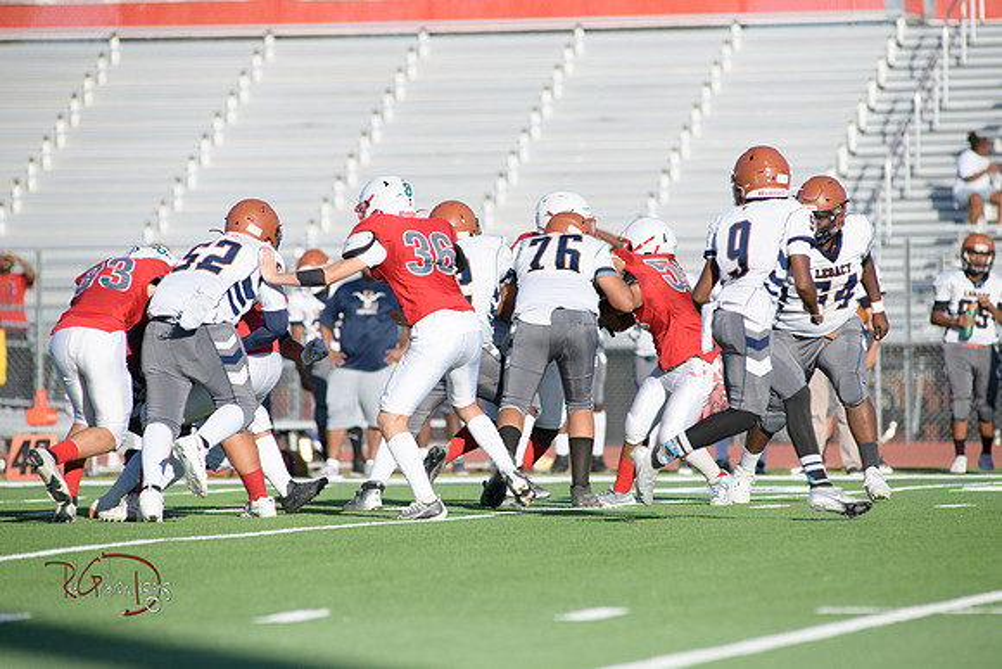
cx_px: 501
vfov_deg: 4.6
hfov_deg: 6.9
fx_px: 8352
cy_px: 334
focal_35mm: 300
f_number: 5
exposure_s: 1/8000
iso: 1000
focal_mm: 300
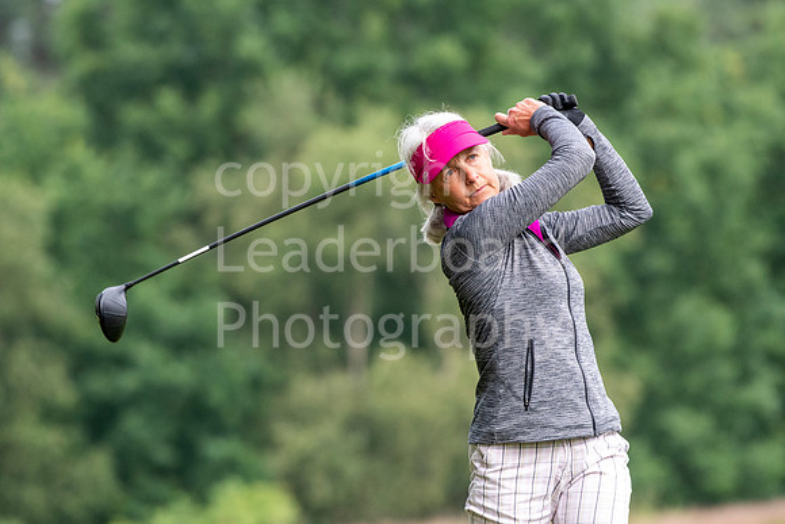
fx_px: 11450
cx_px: 392
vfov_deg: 2.6
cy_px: 262
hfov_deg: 3.9
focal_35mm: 525
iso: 1250
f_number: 5.6
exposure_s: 1/1000
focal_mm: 350
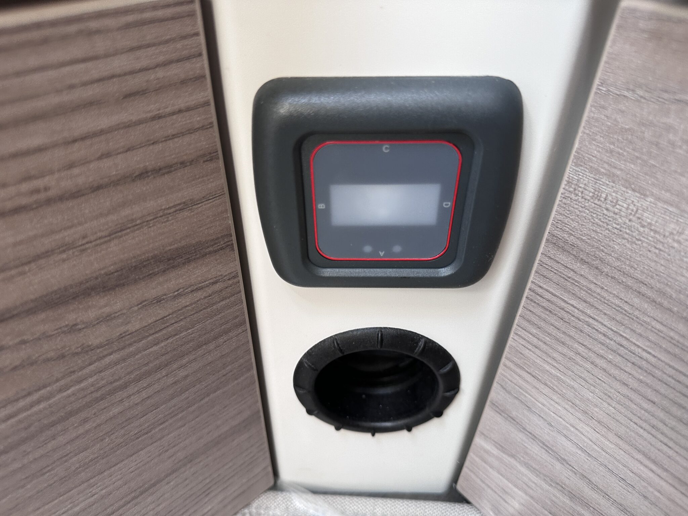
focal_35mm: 24
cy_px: 258
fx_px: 477
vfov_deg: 56.8
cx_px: 344
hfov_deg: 71.6
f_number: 1.78
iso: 250
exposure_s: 1/60
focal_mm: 6.86
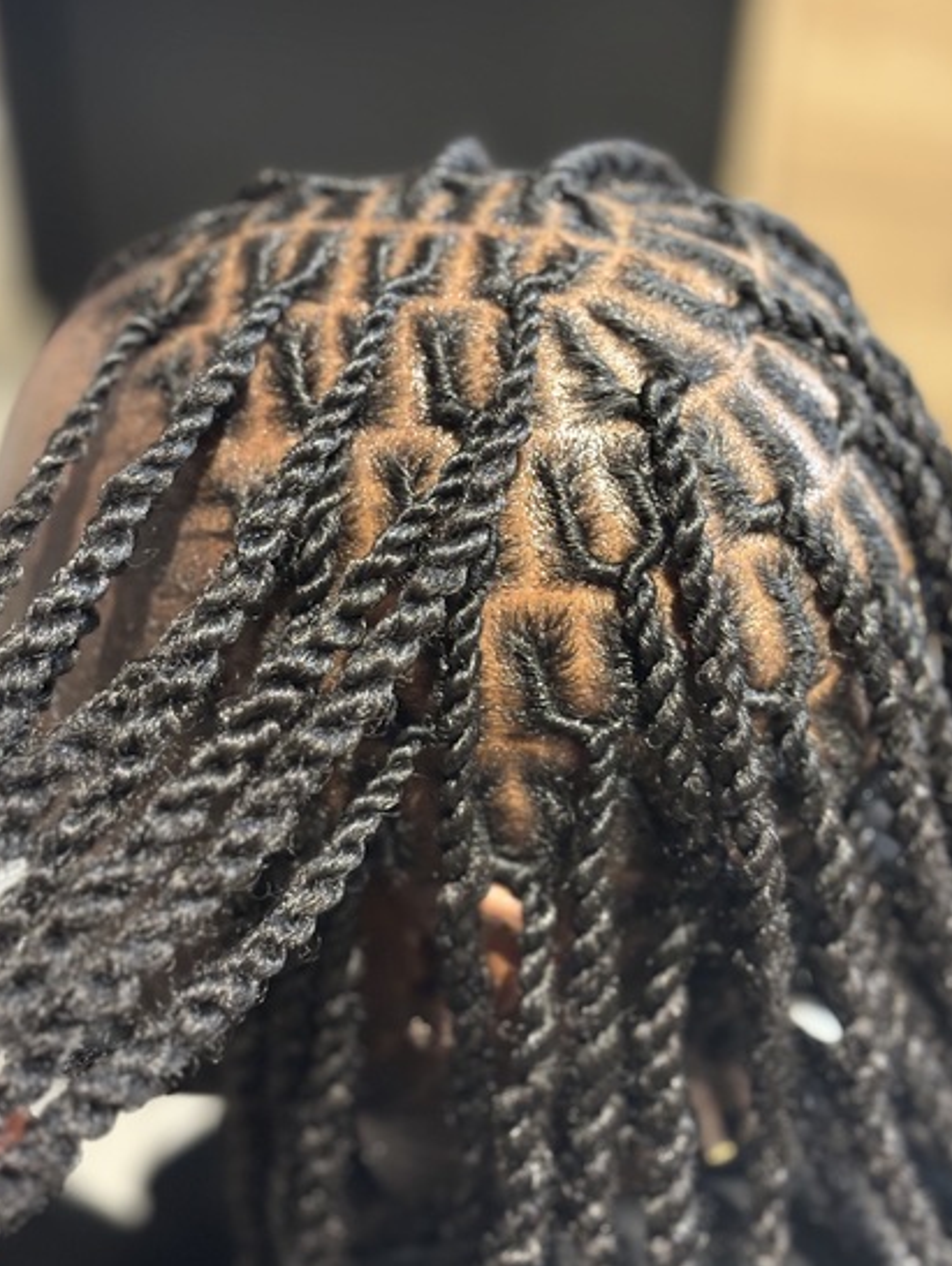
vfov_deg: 33.8
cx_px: 452
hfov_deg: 25.7
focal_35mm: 57
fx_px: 2088
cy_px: 650
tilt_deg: -39.4
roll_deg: -1.4
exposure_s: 1/25
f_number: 1.6
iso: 250
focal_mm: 5.96
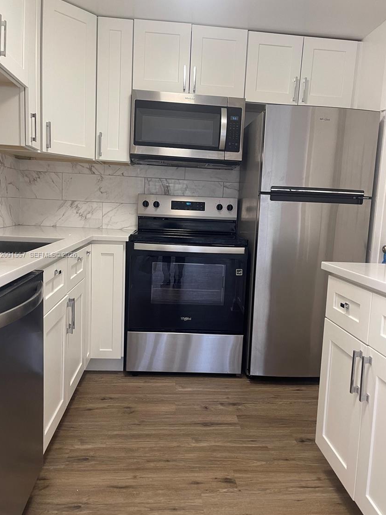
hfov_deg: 51.3
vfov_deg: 65.3
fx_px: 402
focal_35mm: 27
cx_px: 199
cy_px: 255
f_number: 1.6
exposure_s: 1/60
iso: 200
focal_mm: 5.1
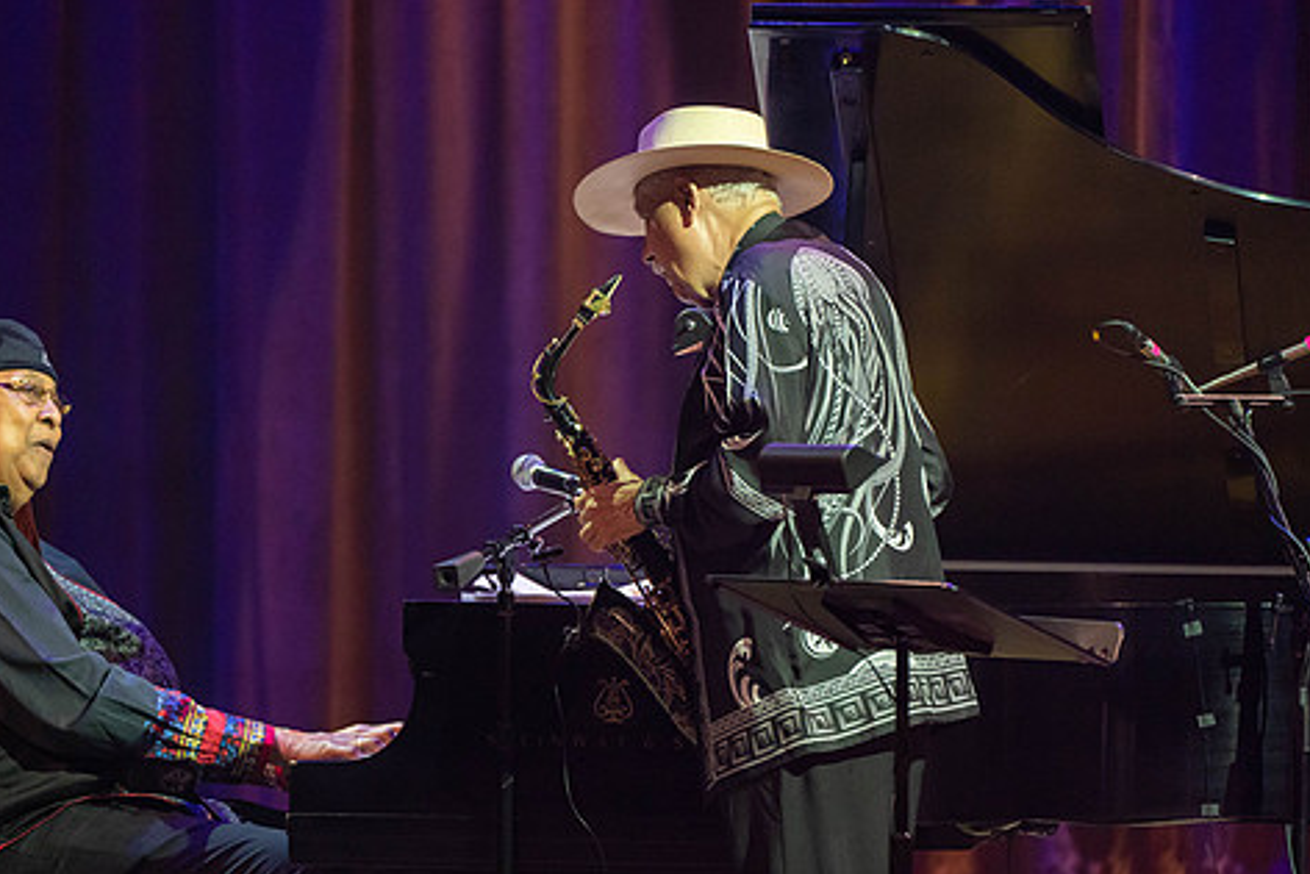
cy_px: 506
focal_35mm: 458
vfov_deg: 3.0
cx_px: 569
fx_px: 16670
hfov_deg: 4.5
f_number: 5.6
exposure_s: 1/250
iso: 3200
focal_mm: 373
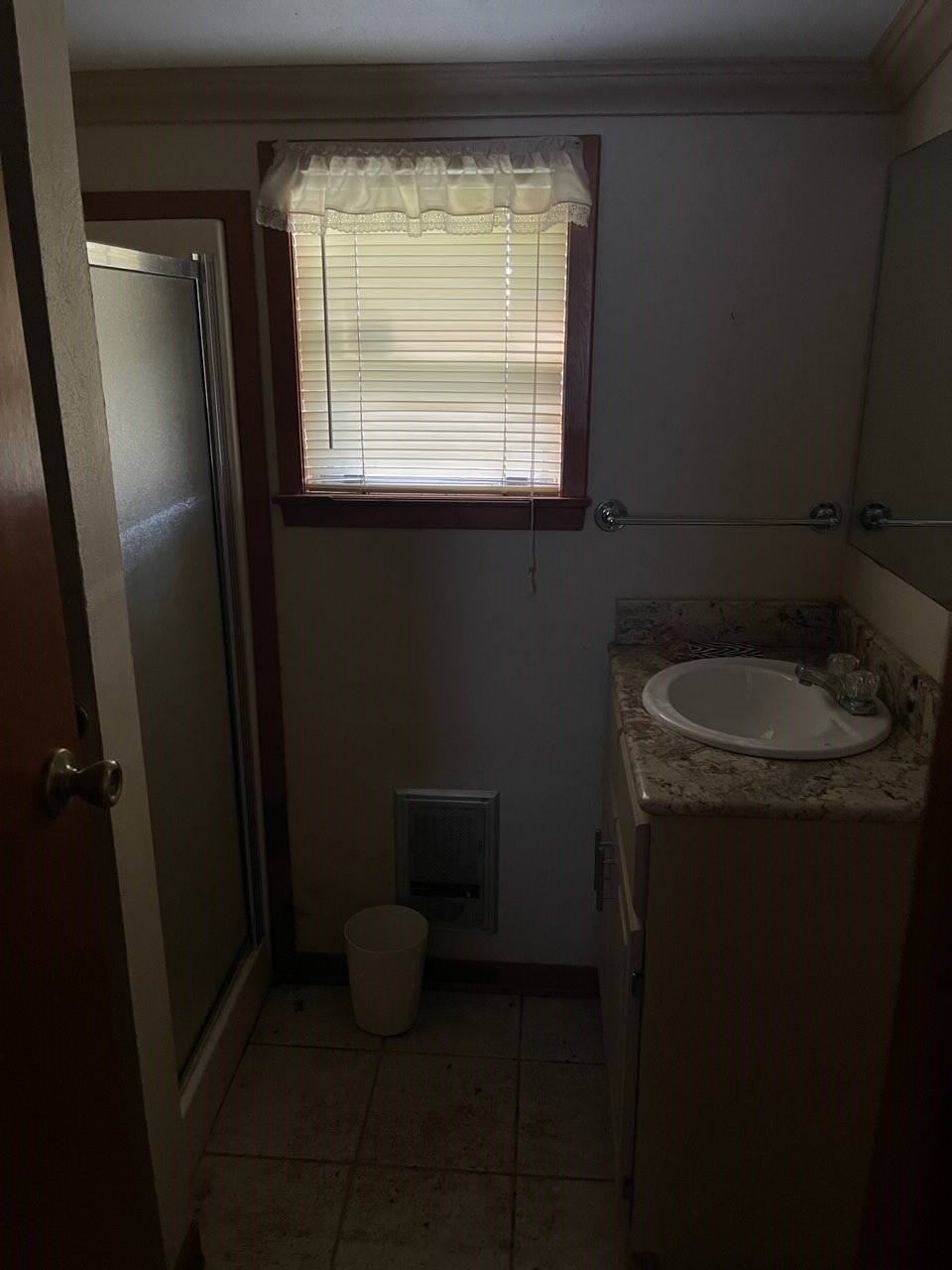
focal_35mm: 25
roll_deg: +0.9
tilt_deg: -16.6
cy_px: 635
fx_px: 917
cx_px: 476
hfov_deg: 54.9
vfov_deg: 69.4
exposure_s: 1/60
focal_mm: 5.1
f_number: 1.6
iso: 400
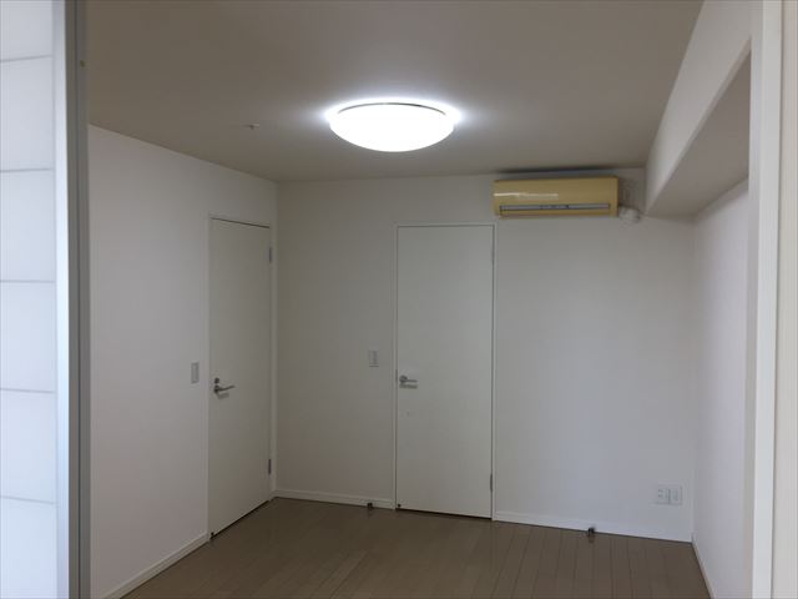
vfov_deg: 48.2
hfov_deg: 61.7
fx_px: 669
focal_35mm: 29
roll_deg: -0.4
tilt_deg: -2.7
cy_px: 300
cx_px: 399
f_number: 2.2
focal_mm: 4.15
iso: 40
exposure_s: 1/50
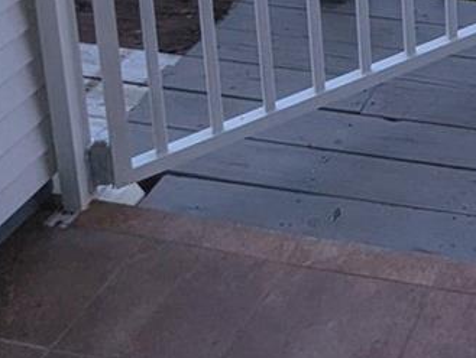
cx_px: 634
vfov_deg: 16.7
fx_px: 868
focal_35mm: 63
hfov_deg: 25.8
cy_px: -385
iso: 46
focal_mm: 1.95
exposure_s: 1/893
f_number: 2.2
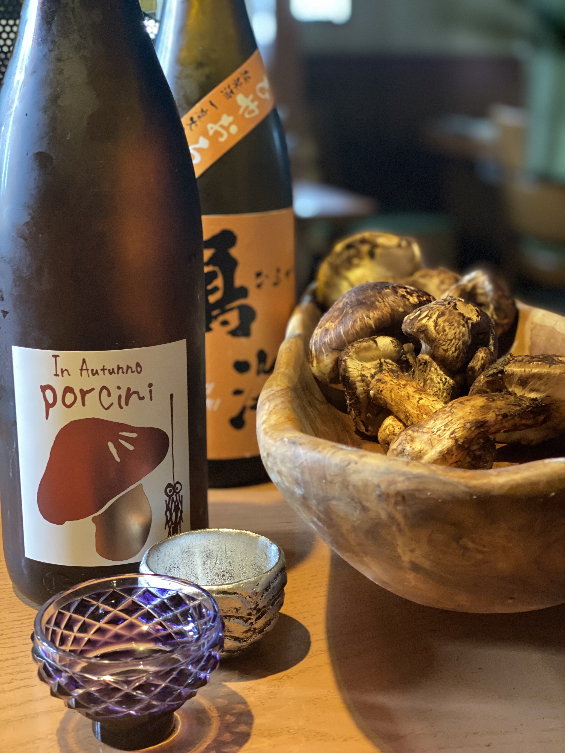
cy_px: 376
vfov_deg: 36.8
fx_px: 1132
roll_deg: -1.0
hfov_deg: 28.0
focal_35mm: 52
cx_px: 282
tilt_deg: -15.1
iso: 400
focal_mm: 6
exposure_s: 1/20
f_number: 2
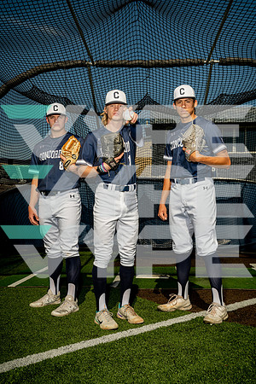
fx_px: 405
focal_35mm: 38
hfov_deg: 35.1
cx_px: 128
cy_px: 192
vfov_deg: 50.7
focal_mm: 38
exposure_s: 1/250
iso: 100
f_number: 8
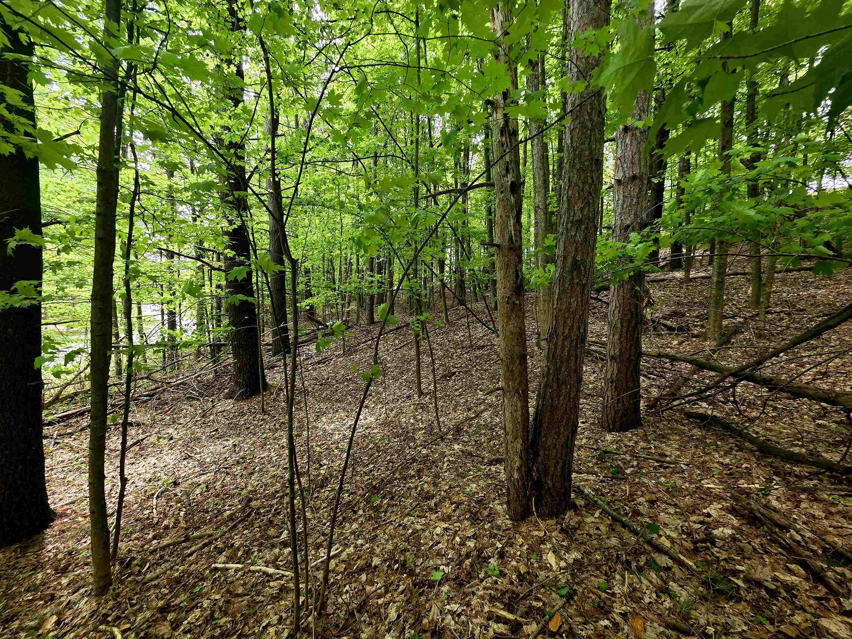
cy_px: 320
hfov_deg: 106.2
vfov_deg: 89.9
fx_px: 320
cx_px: 426
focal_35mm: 13
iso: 80
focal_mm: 2.2
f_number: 1.9
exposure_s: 1/120
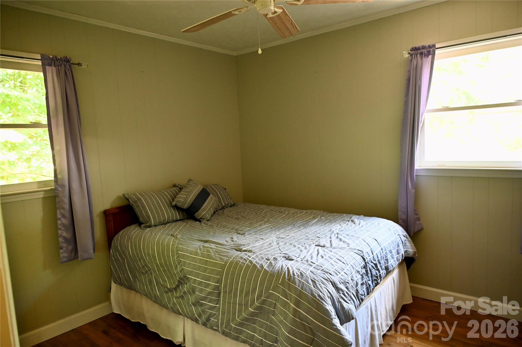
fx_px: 348
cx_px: 261
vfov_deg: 53.1
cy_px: 174
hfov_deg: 73.8
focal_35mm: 24
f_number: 4
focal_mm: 24
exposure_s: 1/100
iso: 3200
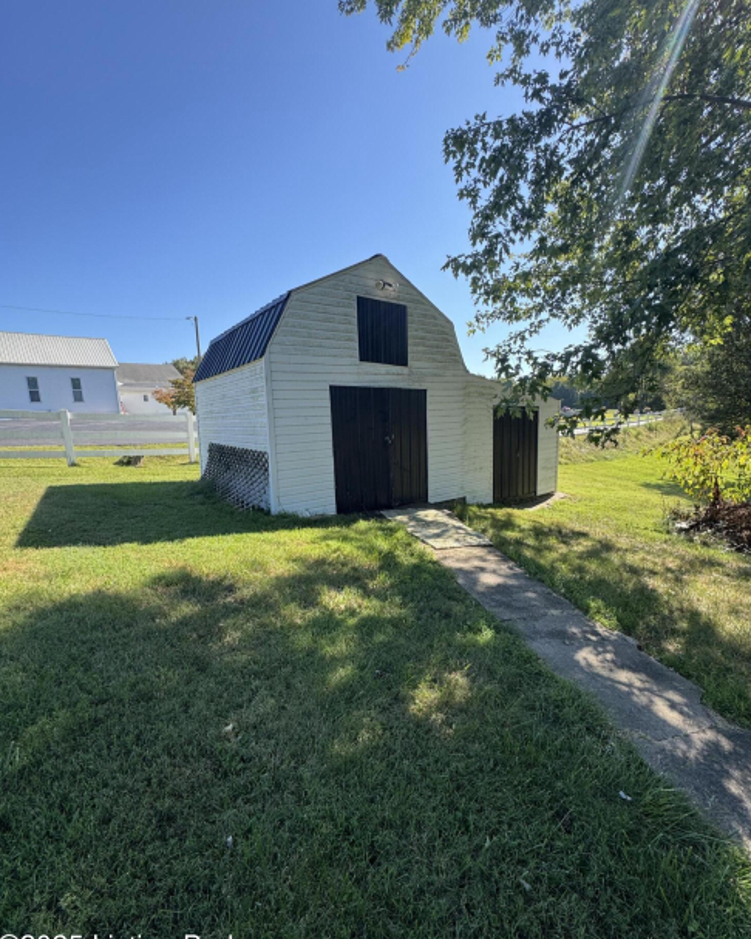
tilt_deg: -7.9
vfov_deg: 96.8
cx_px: 382
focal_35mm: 15
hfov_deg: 84.0
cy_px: 478
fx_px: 417
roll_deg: +2.9
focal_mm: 2.22
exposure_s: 1/456
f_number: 2.2
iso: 40
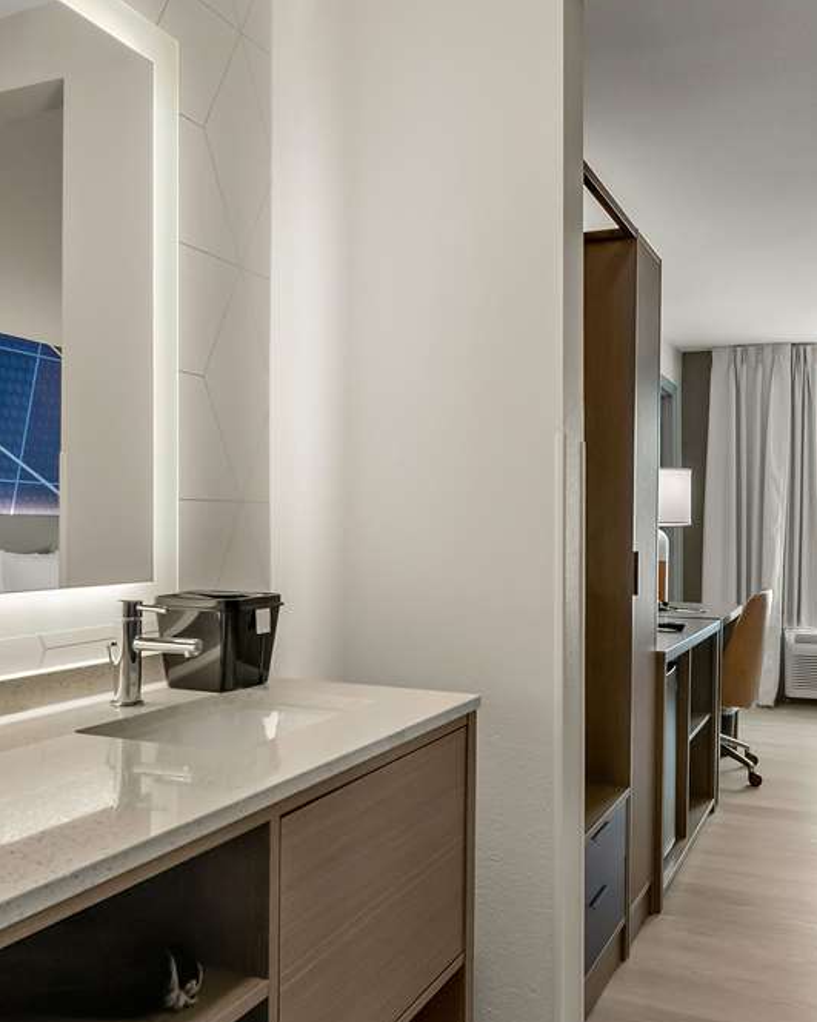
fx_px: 786
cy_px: 510
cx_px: 392
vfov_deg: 66.0
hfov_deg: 54.9
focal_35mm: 26
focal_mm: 12
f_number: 7.1
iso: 320
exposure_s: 1/500
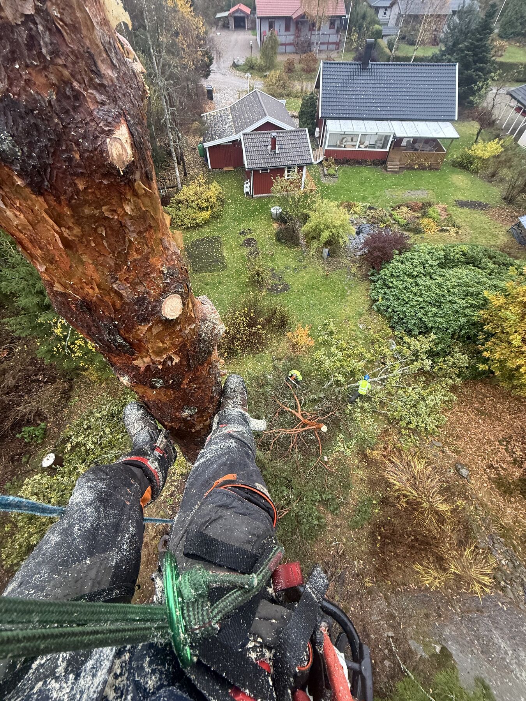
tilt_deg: -57.6
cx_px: 263
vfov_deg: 102.1
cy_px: 350
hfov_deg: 85.7
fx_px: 284
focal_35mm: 14
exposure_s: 1/99
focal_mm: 2.22
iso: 200
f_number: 2.2
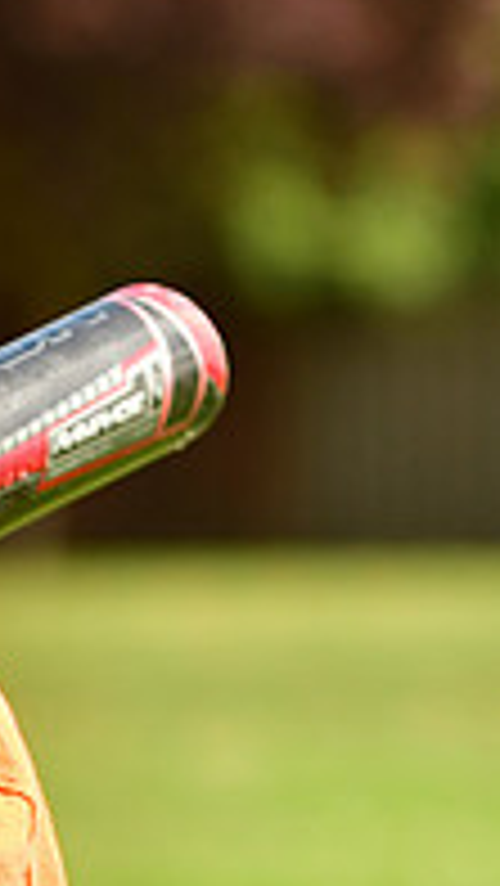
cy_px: 1021
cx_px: -367
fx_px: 14194
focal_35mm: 603
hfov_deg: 2.0
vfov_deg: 3.6
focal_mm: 130
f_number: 5
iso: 200
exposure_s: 1/800
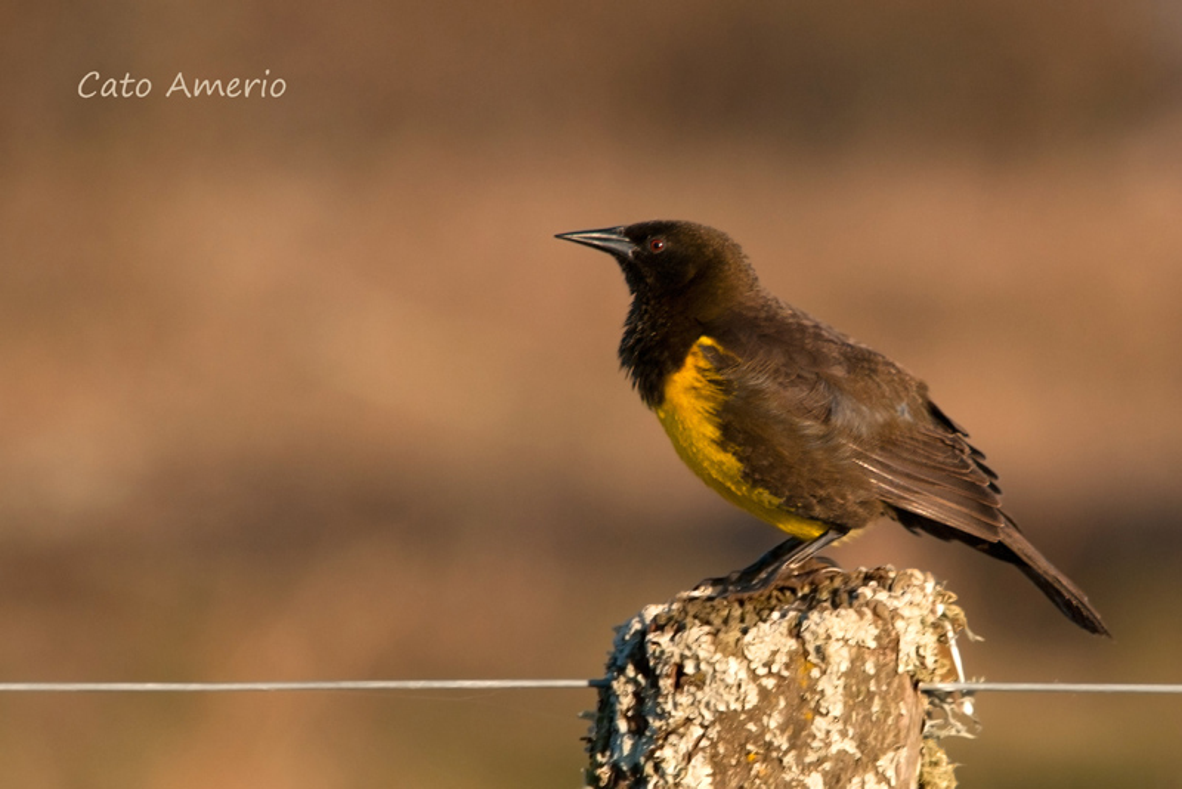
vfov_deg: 1.8
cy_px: 394
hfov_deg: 2.7
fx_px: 24633
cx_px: 591
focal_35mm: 750
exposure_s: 1/500
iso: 400
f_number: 8
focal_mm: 500
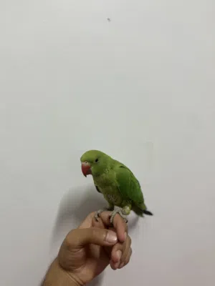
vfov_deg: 67.3
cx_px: 108
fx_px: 215
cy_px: 143
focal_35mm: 26
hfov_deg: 53.1
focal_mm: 5.1
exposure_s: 1/100
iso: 100
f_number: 1.6
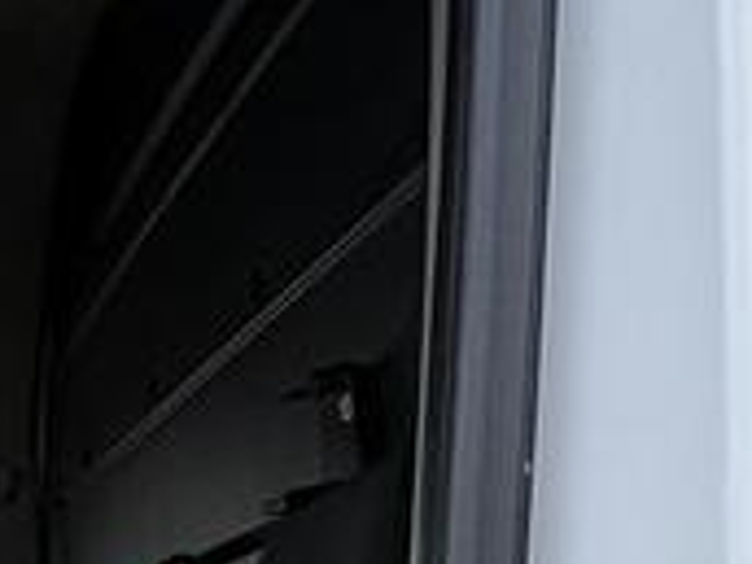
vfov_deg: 17.8
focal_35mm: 73
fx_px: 1586
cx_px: -385
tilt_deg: -9.8
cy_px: 870
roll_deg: -6.3
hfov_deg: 22.0
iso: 64
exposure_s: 1/591
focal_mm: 2.22
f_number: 2.2
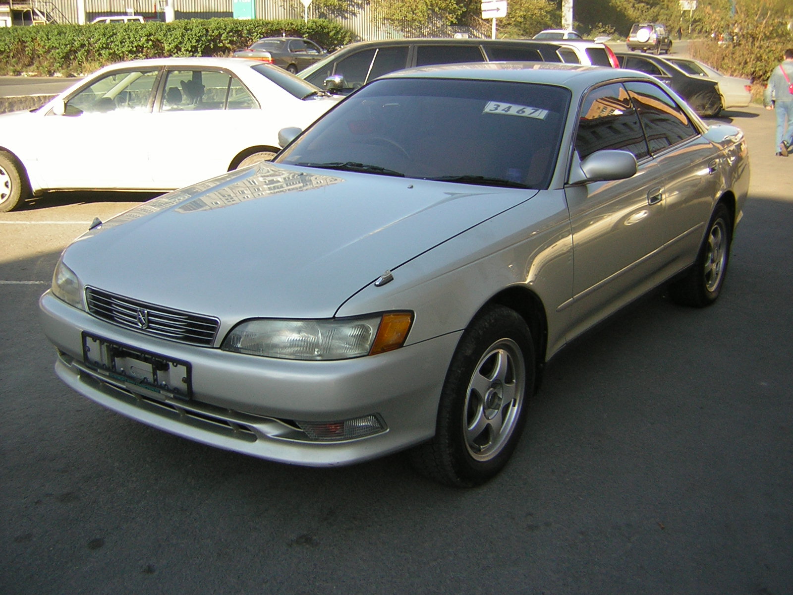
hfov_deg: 51.4
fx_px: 825
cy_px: 298
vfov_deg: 39.7
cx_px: 396
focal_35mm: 36
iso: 50
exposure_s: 1/230
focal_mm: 4.7
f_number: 2.6
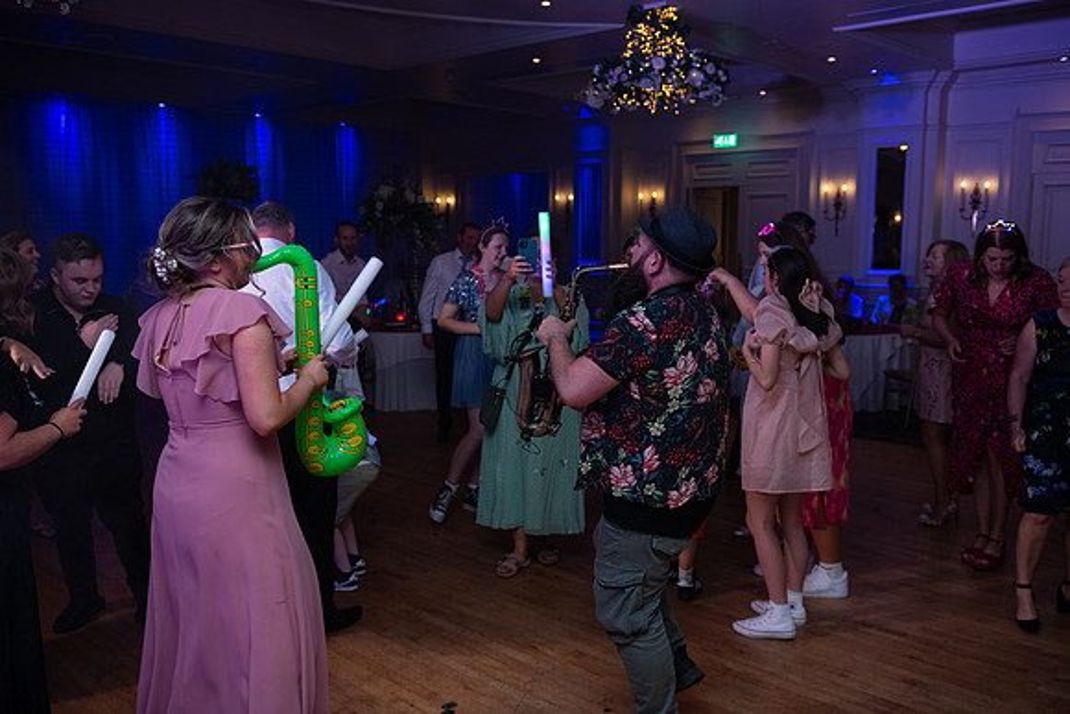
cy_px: 357
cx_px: 535
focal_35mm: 32
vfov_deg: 41.1
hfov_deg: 58.7
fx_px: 951
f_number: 3.5
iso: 640
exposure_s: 1/160
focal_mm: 32
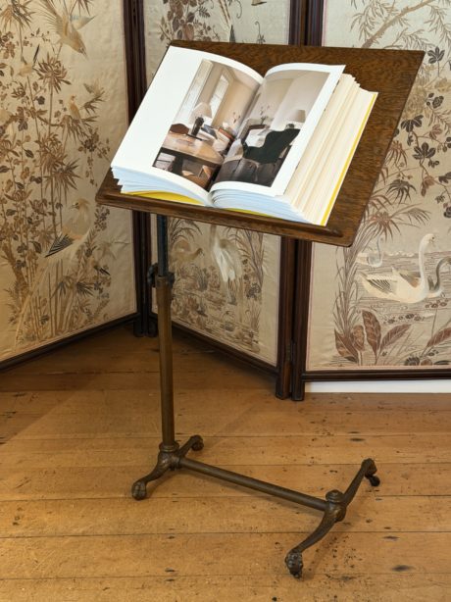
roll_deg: -0.2
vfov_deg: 39.7
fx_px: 834
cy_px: 301
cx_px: 226
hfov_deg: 30.2
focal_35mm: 48
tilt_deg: -22.2
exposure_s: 1/33
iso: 400
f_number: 1.78
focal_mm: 6.76
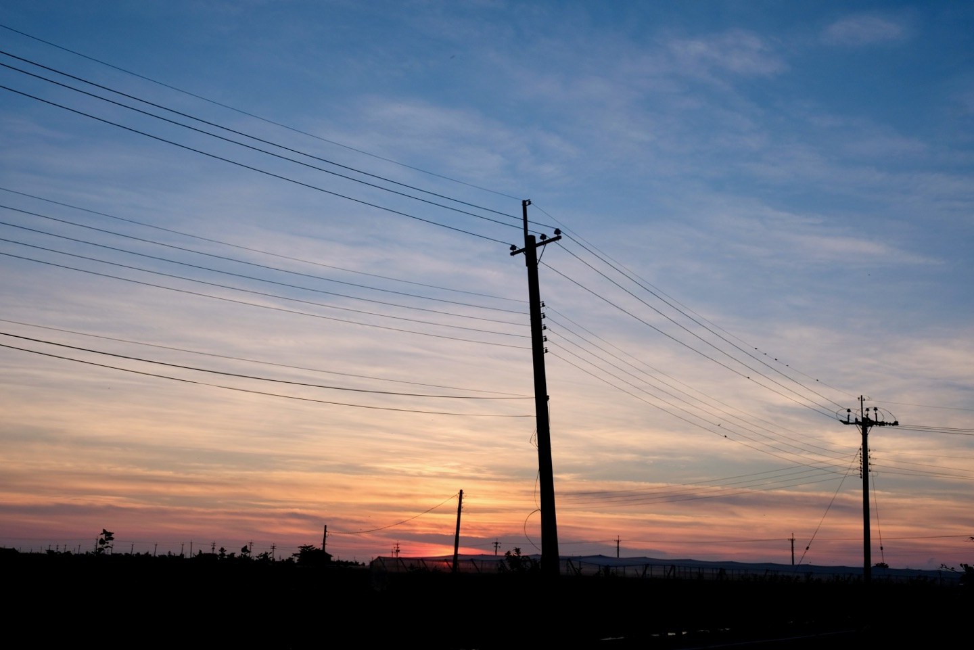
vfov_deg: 36.0
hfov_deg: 51.9
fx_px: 1001
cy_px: 325
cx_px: 487
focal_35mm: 37
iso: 400
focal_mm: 24.9
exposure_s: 1/220
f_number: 8
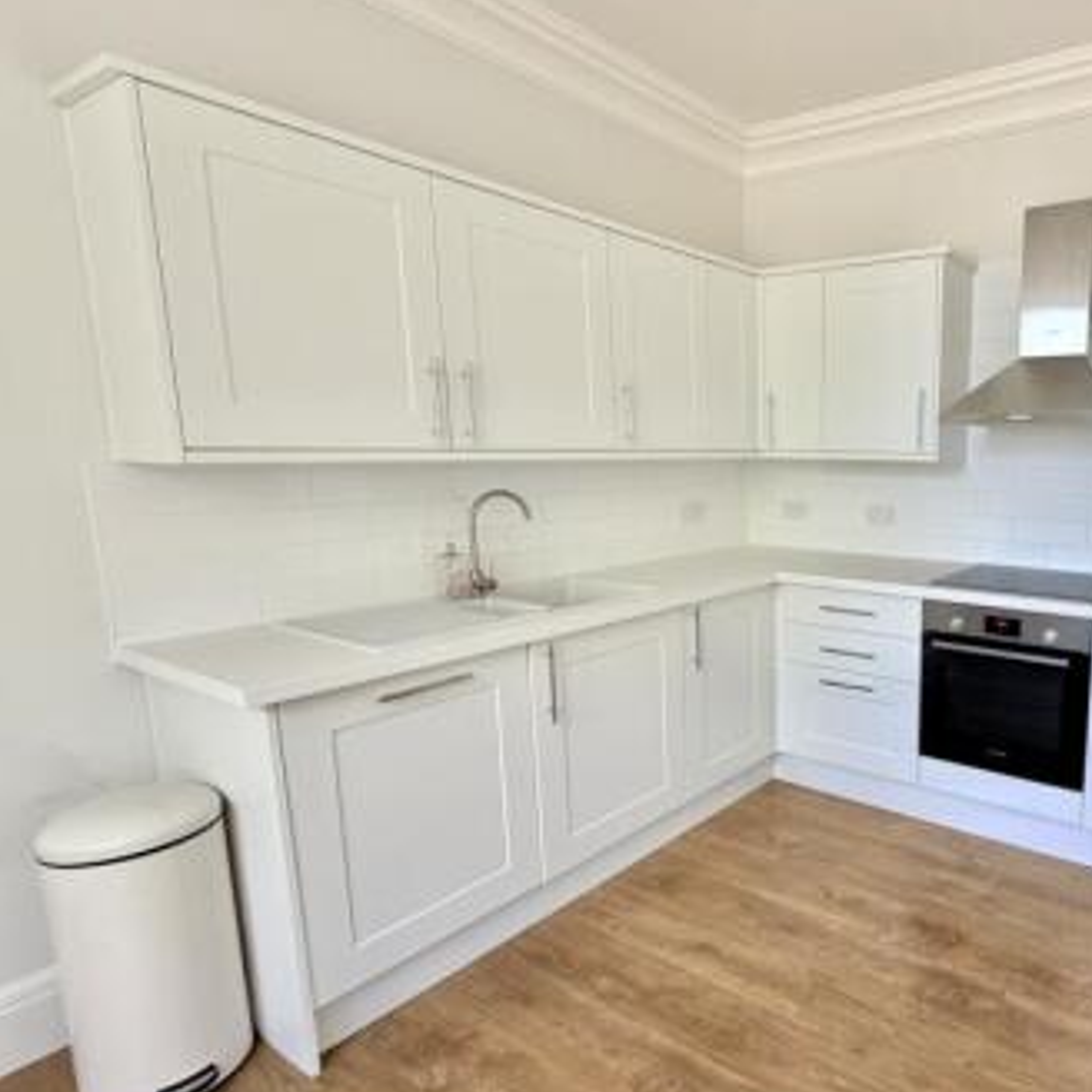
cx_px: 857
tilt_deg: -8.5
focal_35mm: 22
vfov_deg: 69.6
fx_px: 785
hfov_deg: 64.2
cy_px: 578
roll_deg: +0.0
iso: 200
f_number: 2.2
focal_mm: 2.22
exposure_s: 1/121
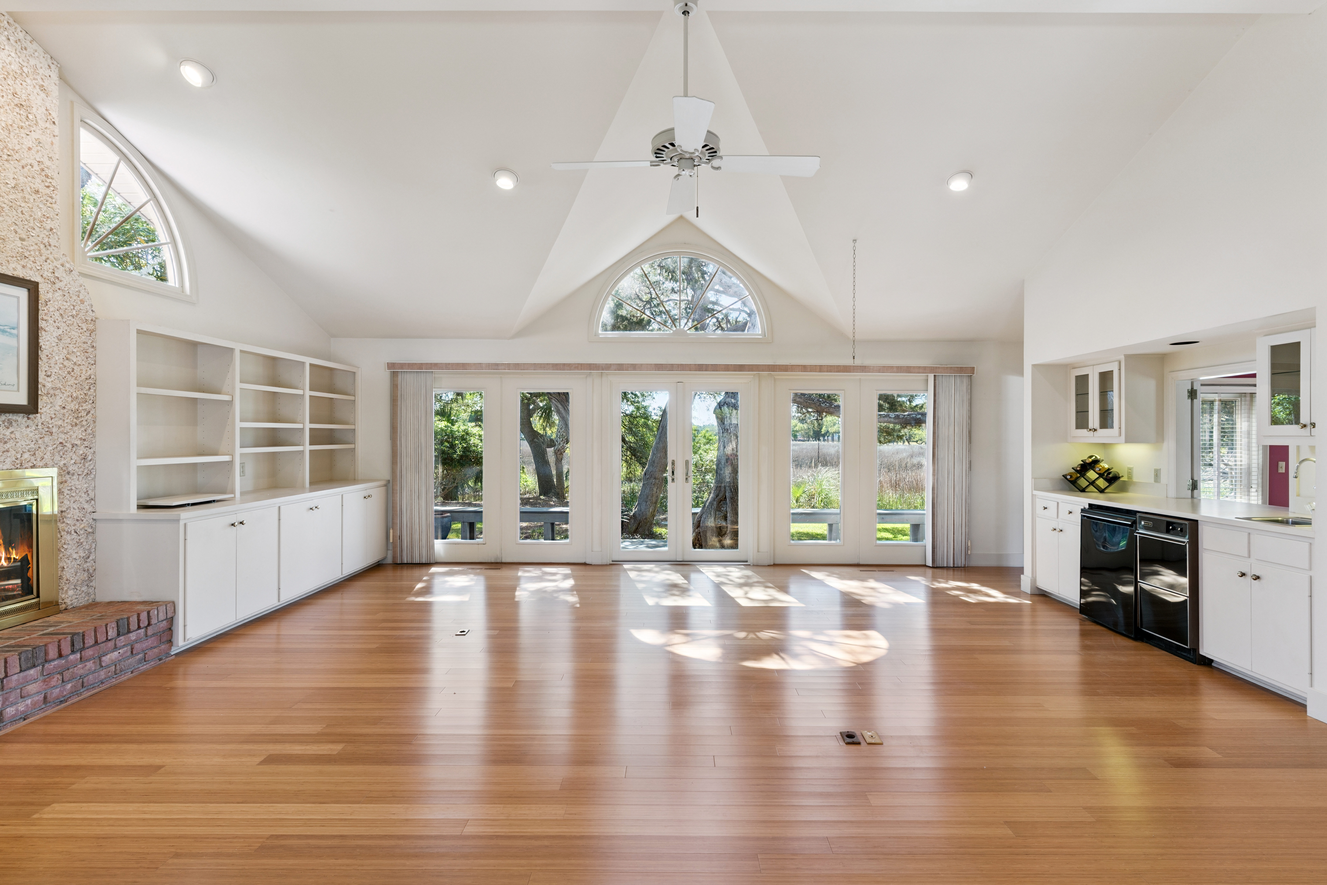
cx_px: 672
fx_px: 663
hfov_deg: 90.0
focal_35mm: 18
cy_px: 442
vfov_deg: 67.4
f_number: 8
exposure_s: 1/30
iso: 250
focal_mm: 17
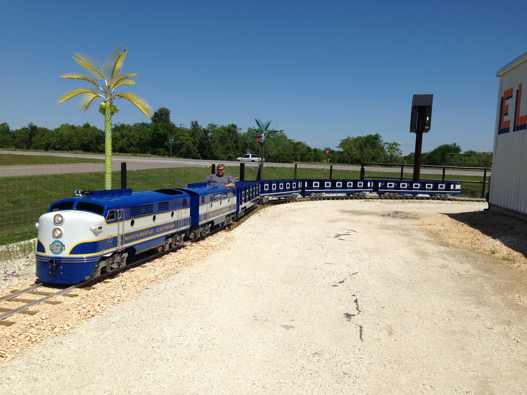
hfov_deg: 55.4
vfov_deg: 42.9
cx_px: 264
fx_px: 502
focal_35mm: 33
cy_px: 198
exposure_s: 1/3390
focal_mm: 4.12
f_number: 2.4
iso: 50
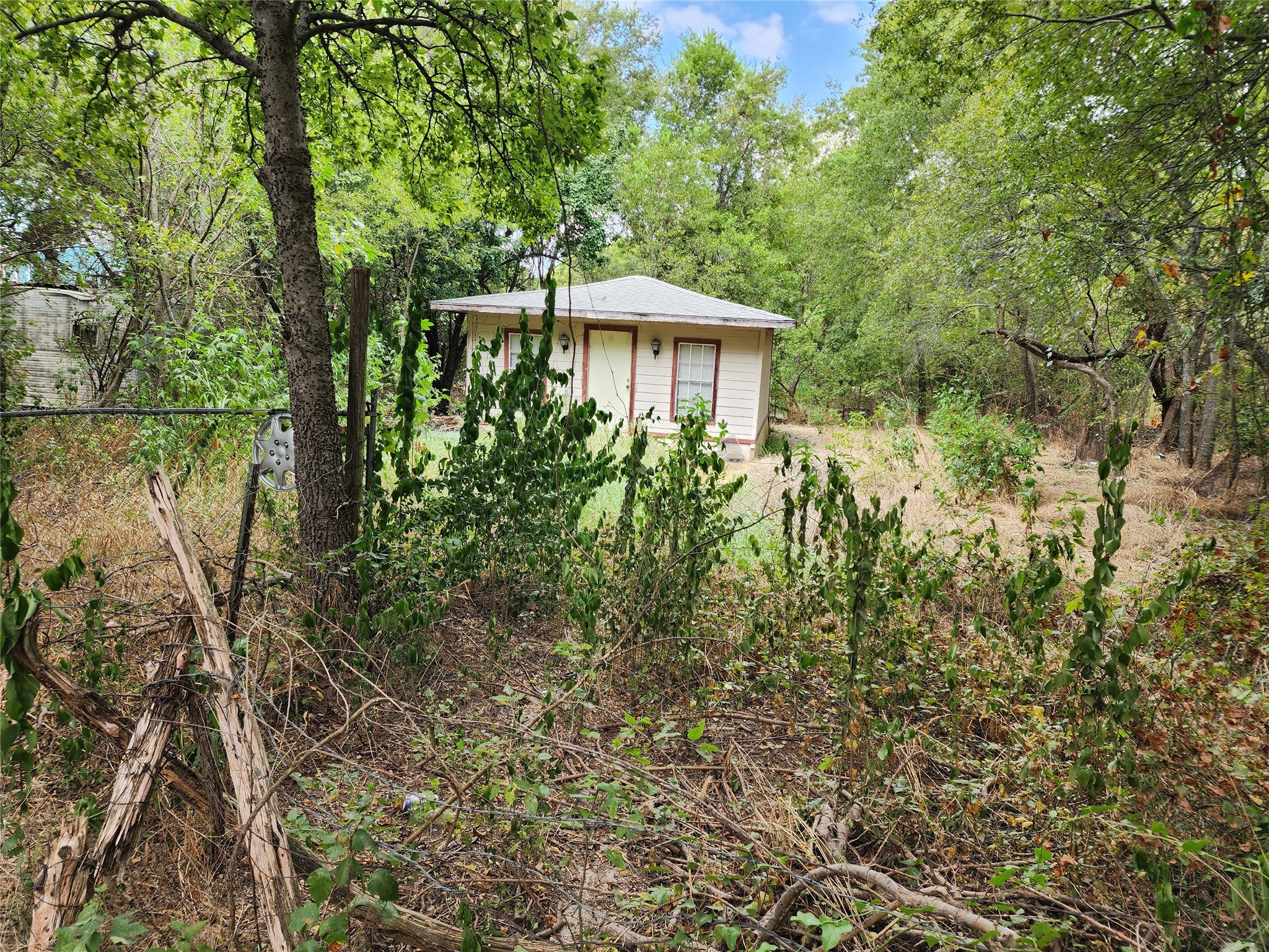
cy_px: 476
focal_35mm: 23
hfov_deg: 73.9
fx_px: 843
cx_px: 634
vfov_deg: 58.9
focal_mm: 6.4
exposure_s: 1/180
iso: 25
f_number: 1.8
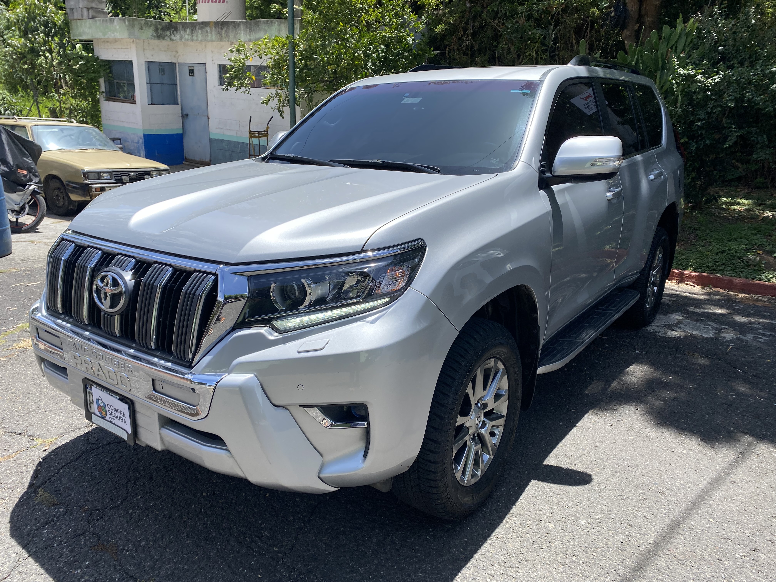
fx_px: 583
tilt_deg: -19.6
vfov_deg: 53.1
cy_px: 291
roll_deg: -3.3
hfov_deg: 67.3
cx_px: 388
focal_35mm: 26
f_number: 1.8
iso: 32
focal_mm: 4.25
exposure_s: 1/1779
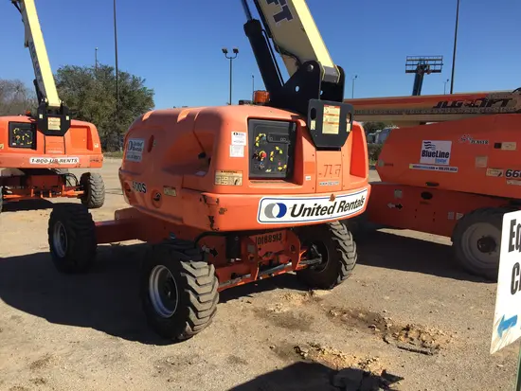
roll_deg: -1.3
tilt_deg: -5.7
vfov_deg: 48.3
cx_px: 260
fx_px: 437
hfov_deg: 61.6
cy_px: 196
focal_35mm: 29
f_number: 2.2
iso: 32
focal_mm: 4.15
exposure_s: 1/1721
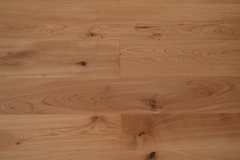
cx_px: 120
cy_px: 80
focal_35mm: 42
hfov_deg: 46.4
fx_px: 280
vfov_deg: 31.9
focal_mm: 28
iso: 400
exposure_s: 1/25
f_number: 5
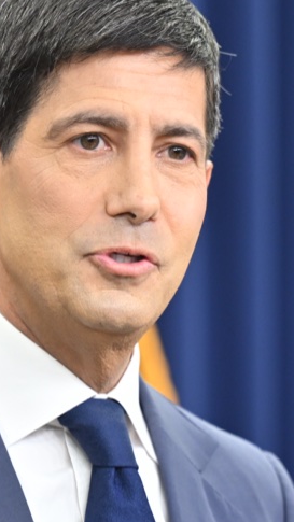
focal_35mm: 570
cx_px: 337
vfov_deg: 3.8
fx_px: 7896
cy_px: 451
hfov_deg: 2.1
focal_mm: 165
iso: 640
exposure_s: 1/200
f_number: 2.8
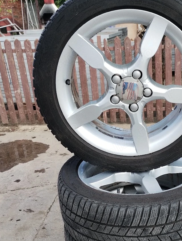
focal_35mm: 44
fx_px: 308
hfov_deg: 32.2
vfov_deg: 42.4
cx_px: 140
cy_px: 156
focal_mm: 4.27
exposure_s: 1/172
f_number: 1.8
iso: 100
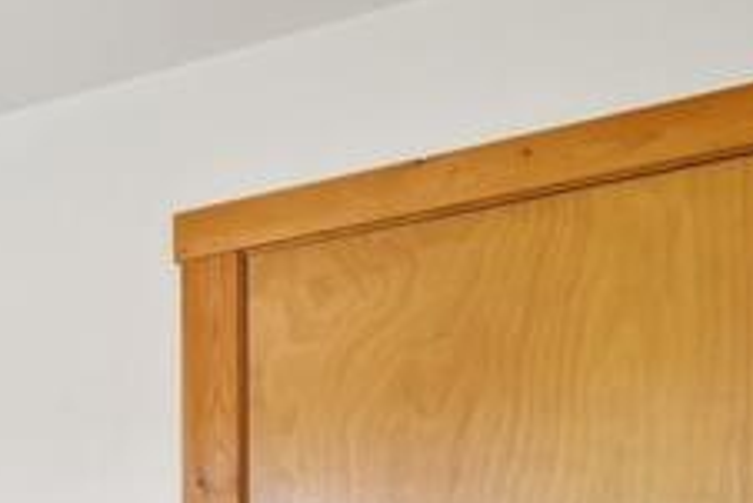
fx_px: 1423
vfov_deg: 17.9
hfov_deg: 19.5
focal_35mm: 68
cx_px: -693
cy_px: 750
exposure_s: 1/13
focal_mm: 10
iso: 800
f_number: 8
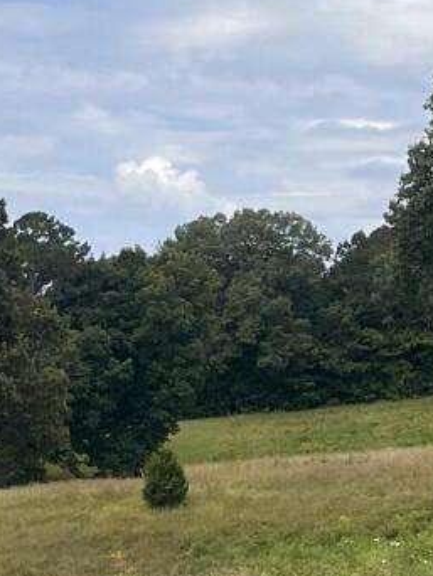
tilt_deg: -4.7
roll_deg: -3.7
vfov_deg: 12.8
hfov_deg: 9.8
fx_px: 2532
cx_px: 148
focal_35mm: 152
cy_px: 588
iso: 50
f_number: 1.6
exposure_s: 1/3215
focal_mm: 5.1
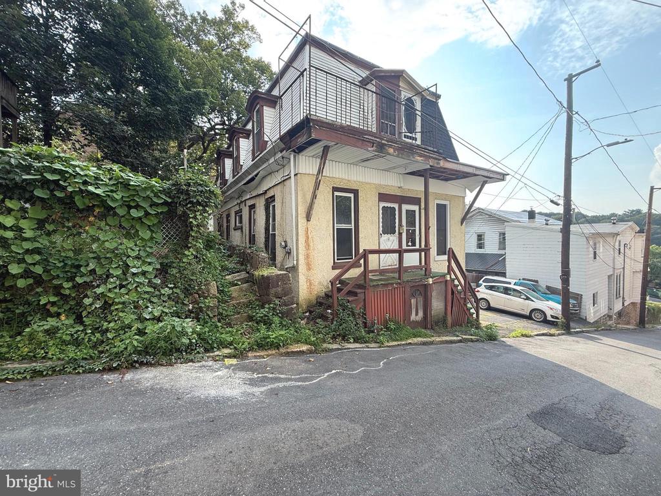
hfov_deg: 102.1
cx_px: 330
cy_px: 248
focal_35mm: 14
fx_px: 267
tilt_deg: -1.4
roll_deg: +0.5
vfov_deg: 85.7
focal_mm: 2.22
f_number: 2.2
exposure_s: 1/329
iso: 50
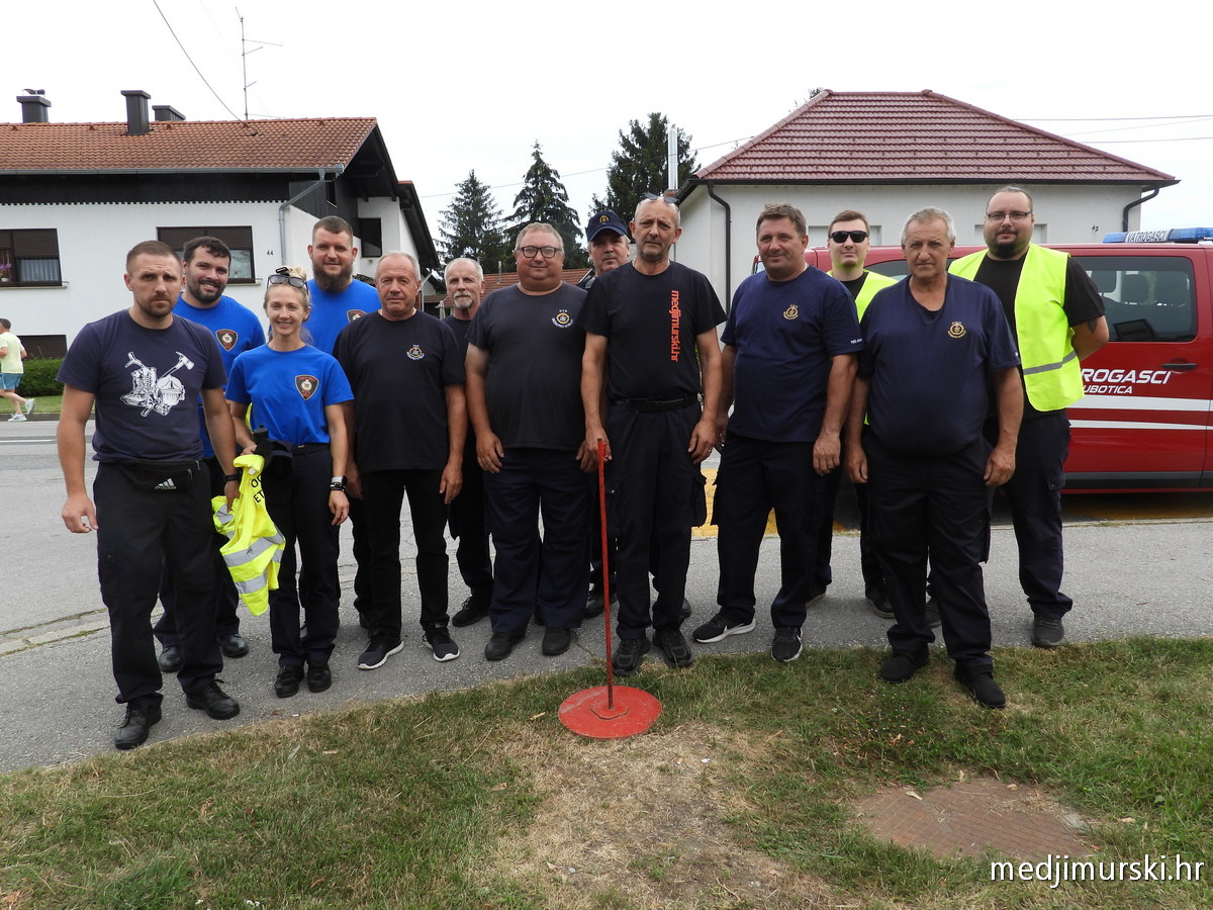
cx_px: 606
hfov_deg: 67.3
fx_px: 911
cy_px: 455
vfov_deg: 53.1
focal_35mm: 26
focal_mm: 4.7
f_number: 2.8
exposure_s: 1/500
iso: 100
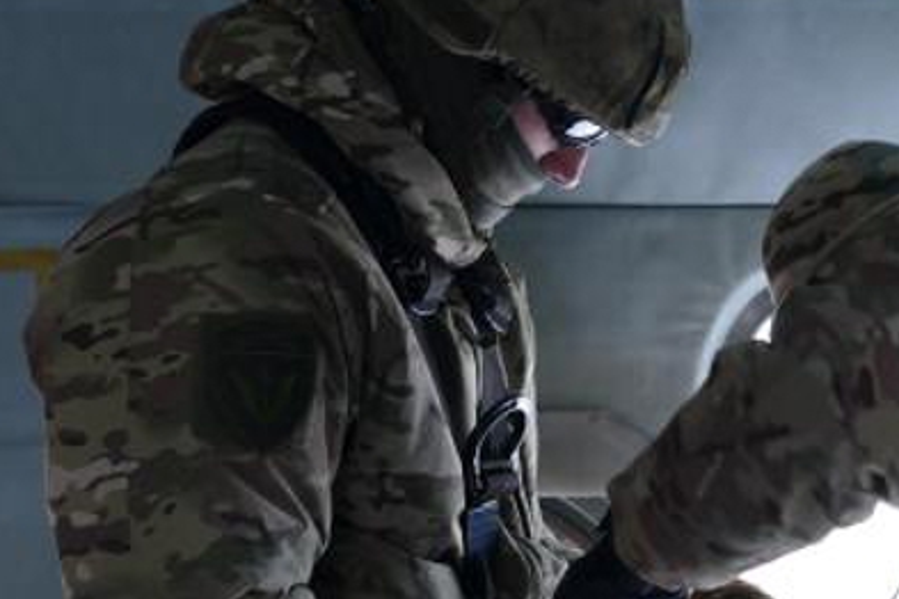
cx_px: 737
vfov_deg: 21.5
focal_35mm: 63
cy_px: 400
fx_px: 1573
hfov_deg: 31.0
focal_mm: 11.86
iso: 320
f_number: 3
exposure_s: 1/80
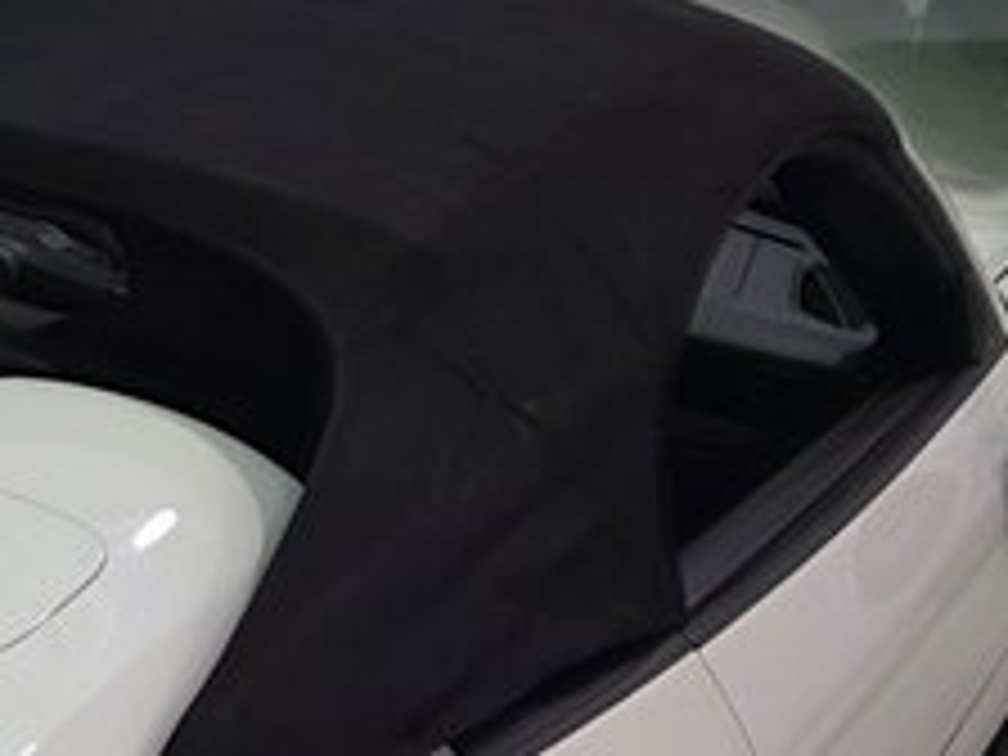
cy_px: 1260
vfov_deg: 16.4
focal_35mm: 79
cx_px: -540
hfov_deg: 20.7
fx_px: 2300
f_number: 1.7
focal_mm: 6.3
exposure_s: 1/120
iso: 320
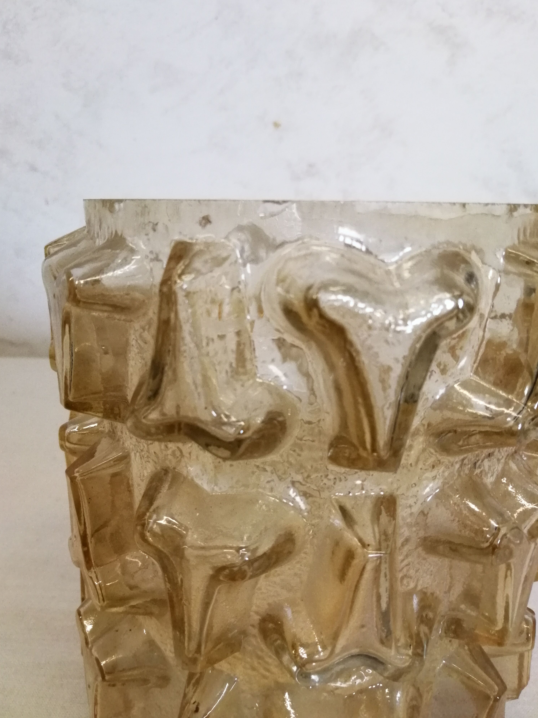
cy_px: 347
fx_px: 518
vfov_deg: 69.4
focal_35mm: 25
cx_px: 264
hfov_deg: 54.9
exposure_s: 1/100
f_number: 2.2
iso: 100
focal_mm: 2.38
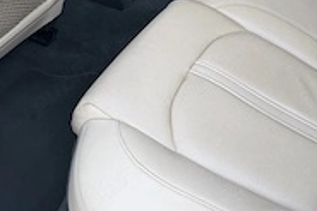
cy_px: -43
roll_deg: -5.6
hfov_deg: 35.7
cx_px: 254
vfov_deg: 22.9
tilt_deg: -26.4
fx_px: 475
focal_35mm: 54
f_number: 1.78
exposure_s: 1/60
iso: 640
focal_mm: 6.76
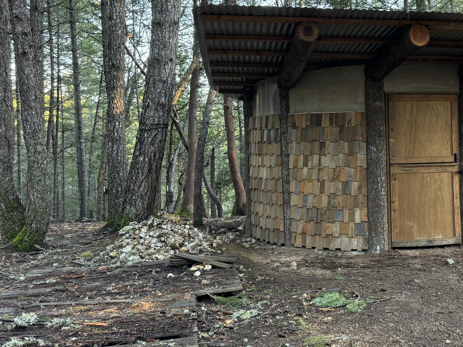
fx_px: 589
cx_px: 374
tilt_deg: -2.4
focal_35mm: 44
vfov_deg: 32.8
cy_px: 153
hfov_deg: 41.0
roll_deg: +1.3
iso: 250
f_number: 1.78
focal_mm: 6.76
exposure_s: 1/60
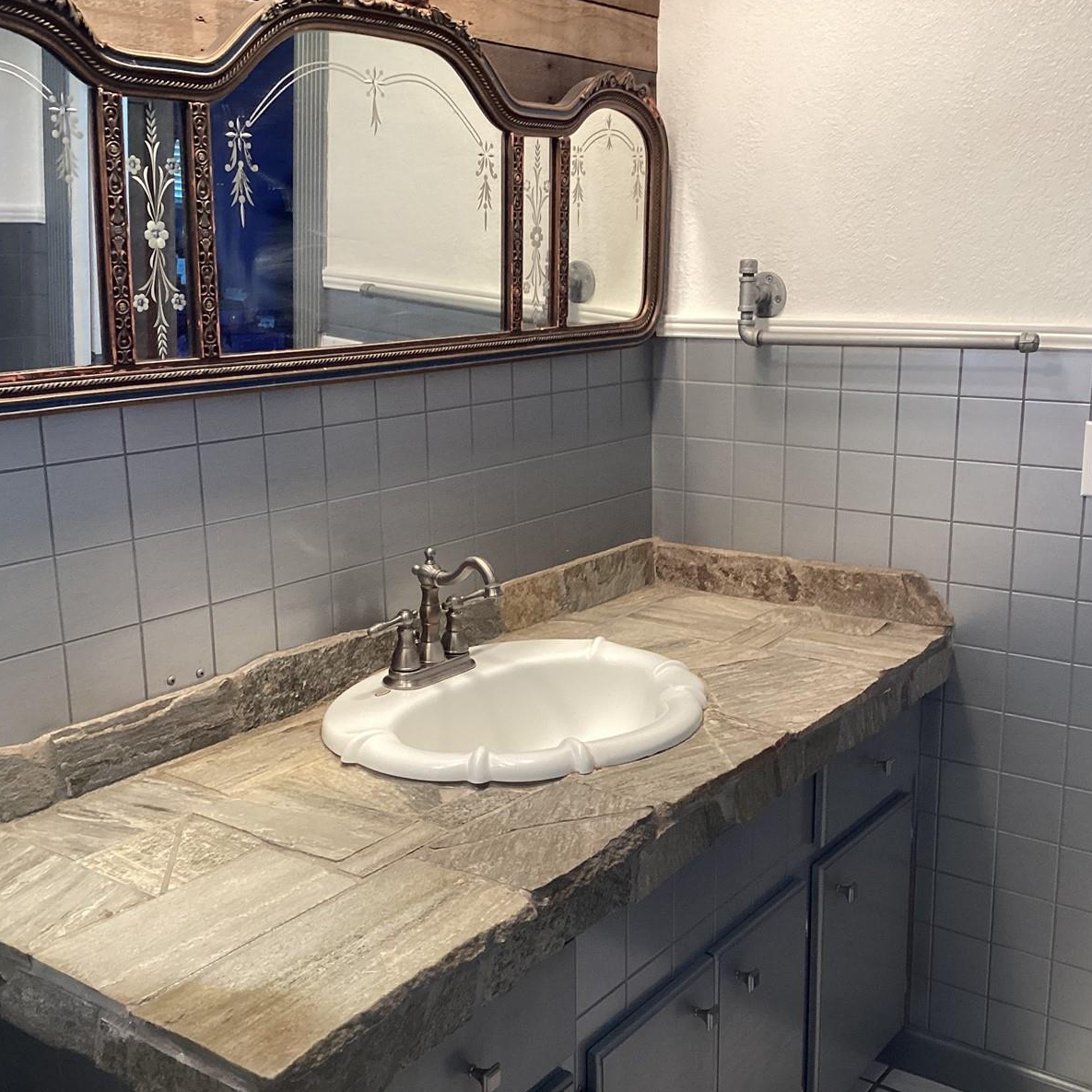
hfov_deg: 44.9
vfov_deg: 44.9
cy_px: 543
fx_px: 1321
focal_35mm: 37
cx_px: 601
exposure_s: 1/60
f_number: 2.4
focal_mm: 3.3
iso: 160
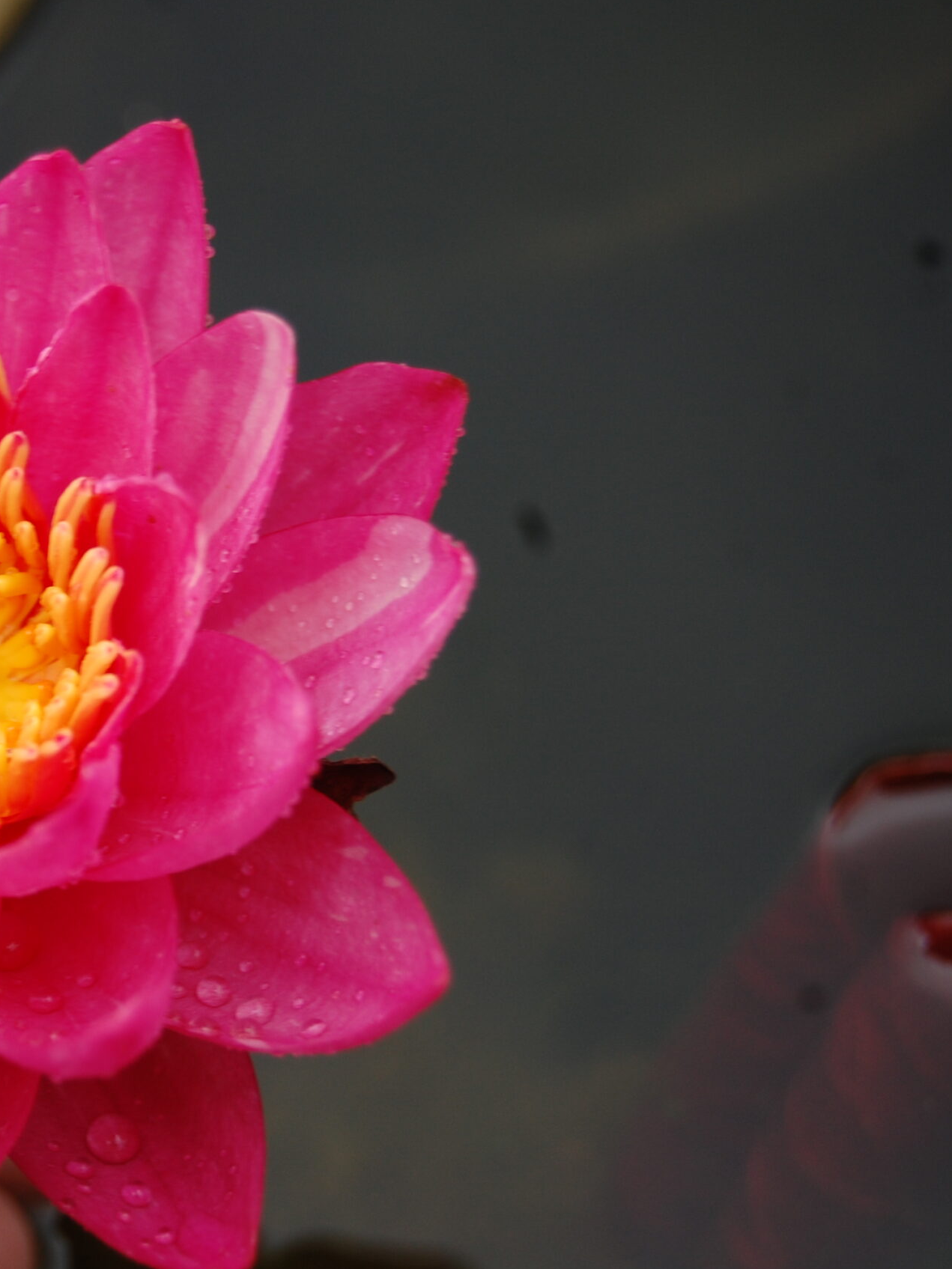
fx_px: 4391
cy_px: 634
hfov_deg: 12.3
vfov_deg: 16.5
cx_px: 134
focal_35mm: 120
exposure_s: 1/160
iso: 200
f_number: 6.3
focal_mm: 55
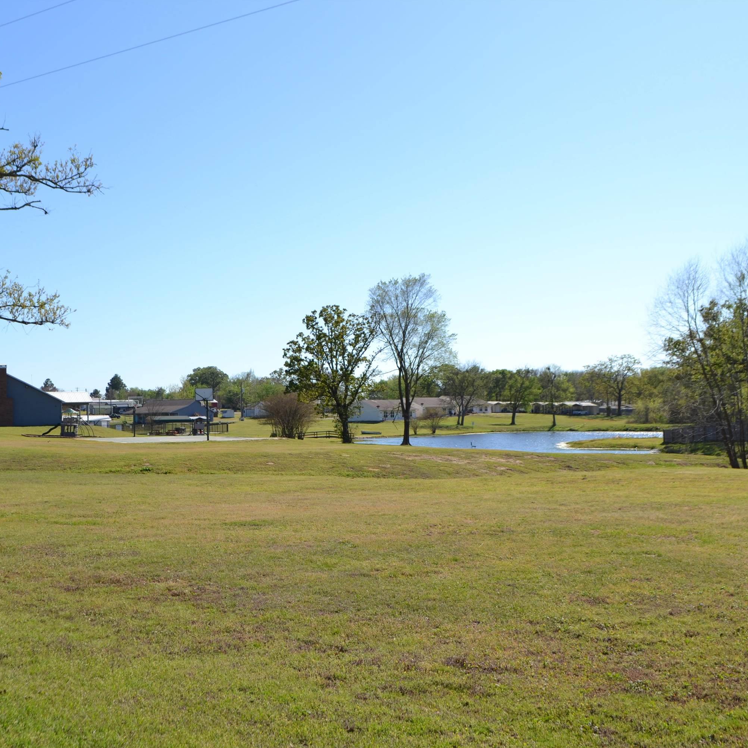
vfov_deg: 42.8
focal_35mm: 39
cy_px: 380
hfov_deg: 42.7
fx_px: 953
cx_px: 322
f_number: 9
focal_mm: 20
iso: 100
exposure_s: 1/320
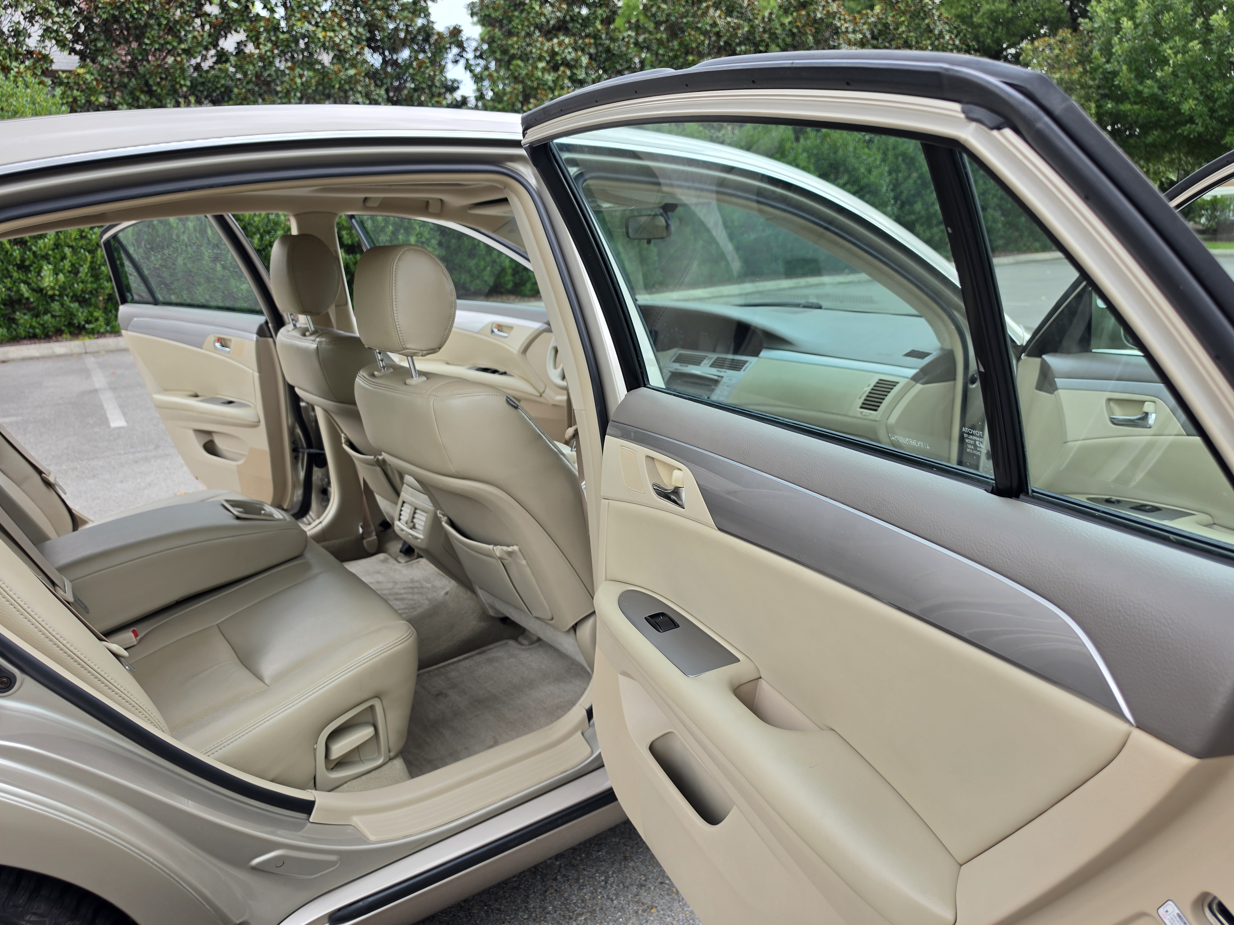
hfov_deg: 73.9
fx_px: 820
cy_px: 462
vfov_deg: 58.9
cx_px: 617
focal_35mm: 23
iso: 20
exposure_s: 1/180
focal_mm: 6.5
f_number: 1.4
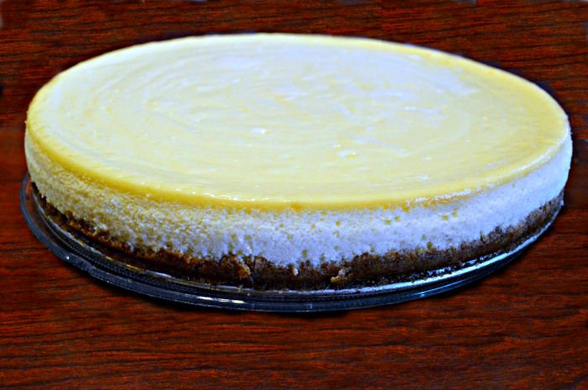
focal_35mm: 42
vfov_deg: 31.8
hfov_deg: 46.4
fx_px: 685
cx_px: 294
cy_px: 195
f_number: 6.3
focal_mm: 28
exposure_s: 1/50
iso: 3600
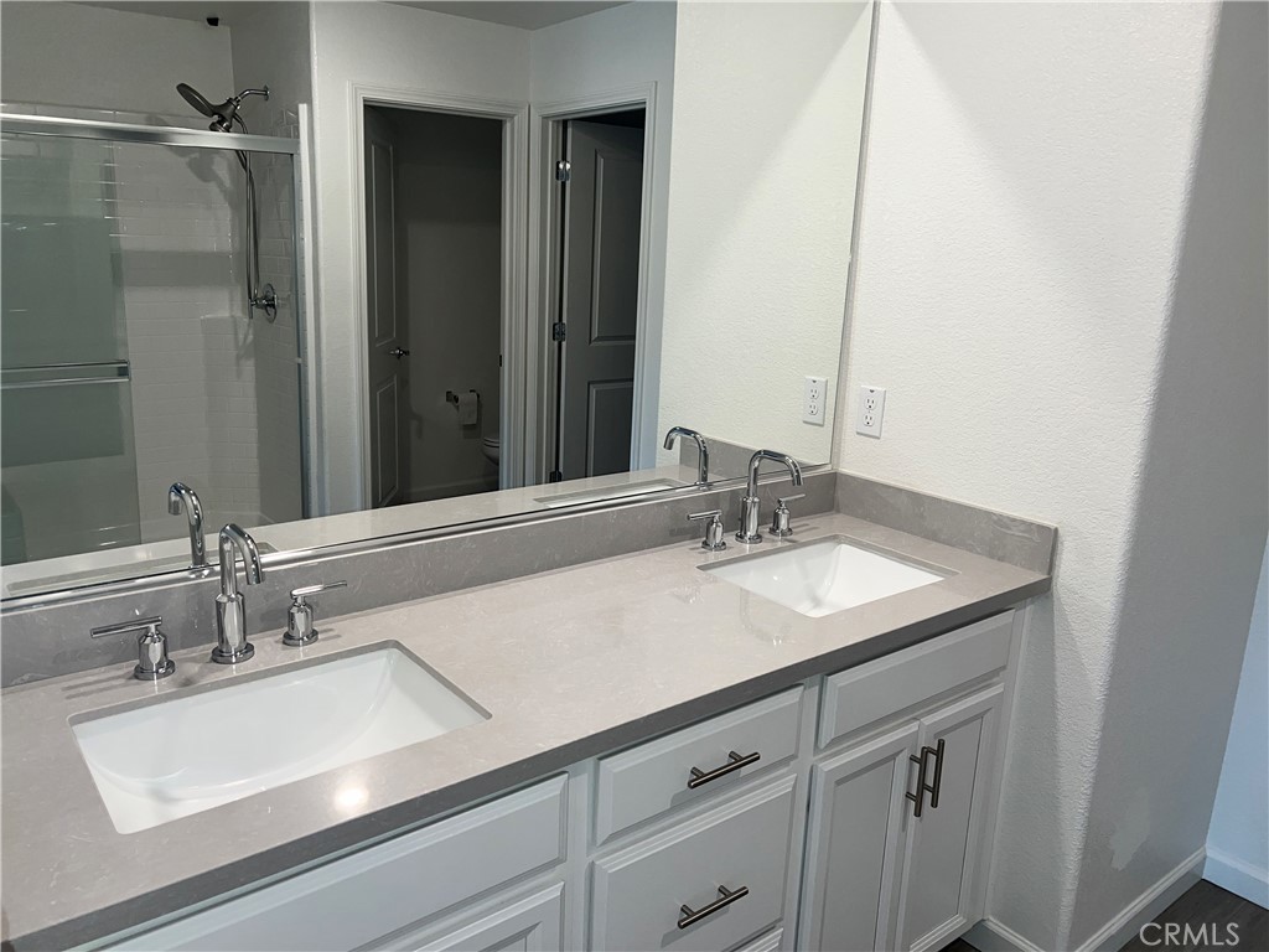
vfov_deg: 53.1
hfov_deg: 67.3
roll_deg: -2.1
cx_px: 634
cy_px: 476
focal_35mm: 26
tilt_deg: -13.7
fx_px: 953
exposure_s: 1/120
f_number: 1.5
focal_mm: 5.7
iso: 50
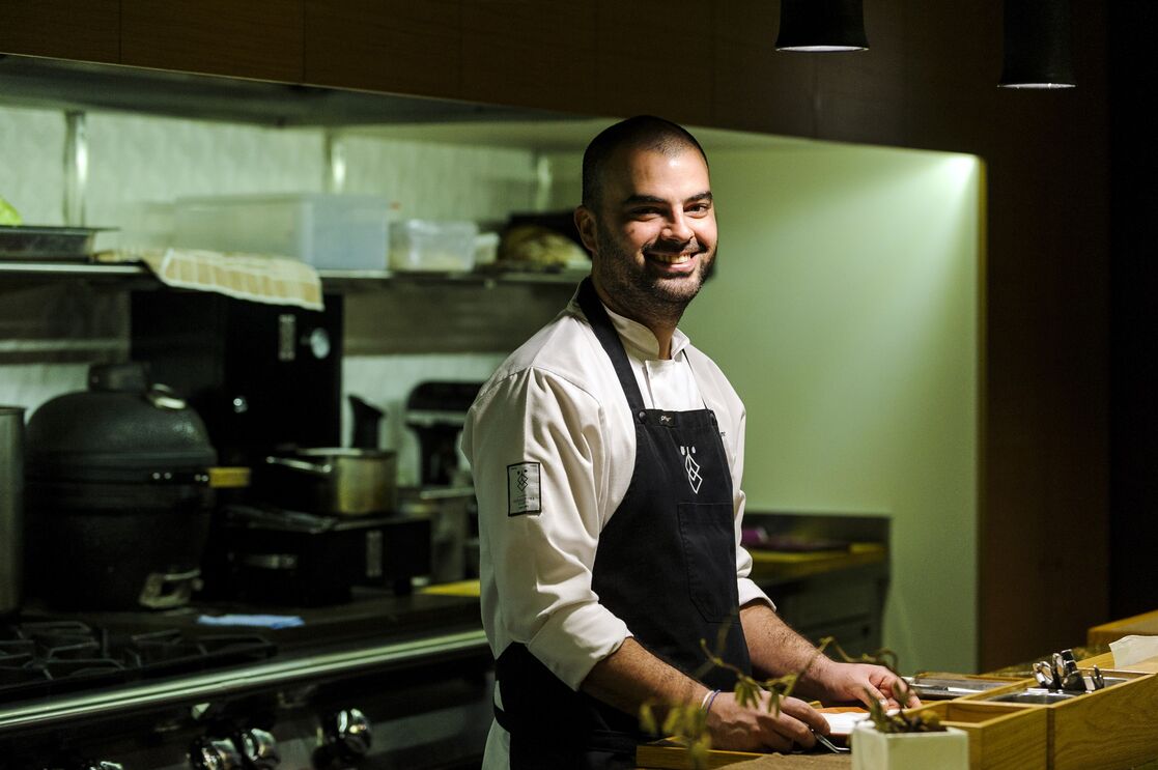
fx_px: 2893
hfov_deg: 22.6
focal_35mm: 90
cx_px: 579
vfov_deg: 15.2
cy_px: 385
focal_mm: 90
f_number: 3.2
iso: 1600
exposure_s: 1/80
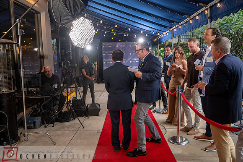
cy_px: 81
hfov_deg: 61.1
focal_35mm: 30
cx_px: 122
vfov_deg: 42.9
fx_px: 206
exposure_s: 1/125
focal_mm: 30.5
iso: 800
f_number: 4
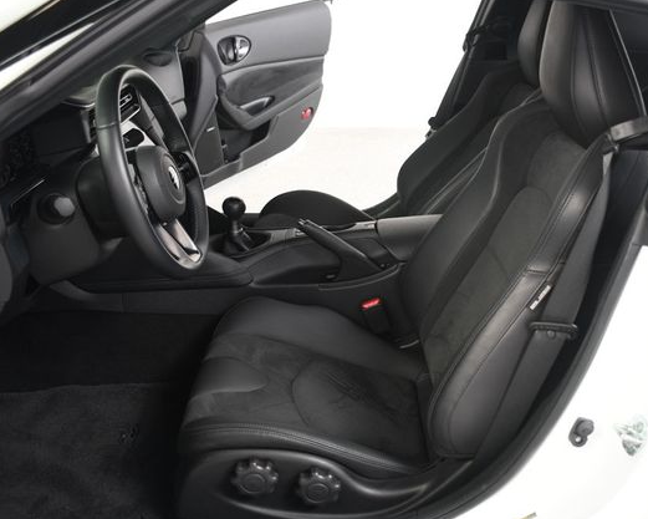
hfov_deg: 47.7
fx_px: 729
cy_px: 260
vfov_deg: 39.2
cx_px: 388
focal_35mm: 38
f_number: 3.5
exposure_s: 1/160
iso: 100
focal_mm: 22
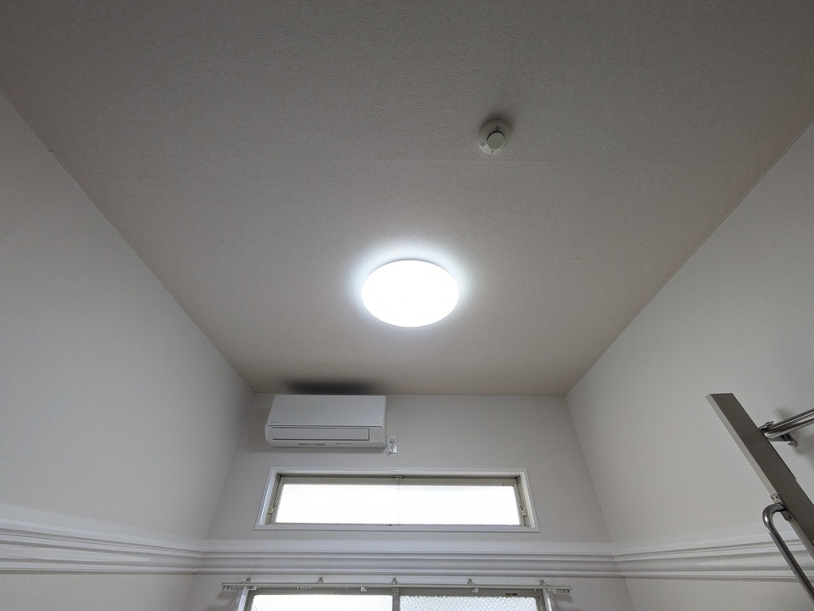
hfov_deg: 102.1
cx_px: 407
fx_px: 329
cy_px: 306
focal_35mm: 14
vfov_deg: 85.7
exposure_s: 1/100
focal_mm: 1.83
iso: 115
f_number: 2.2
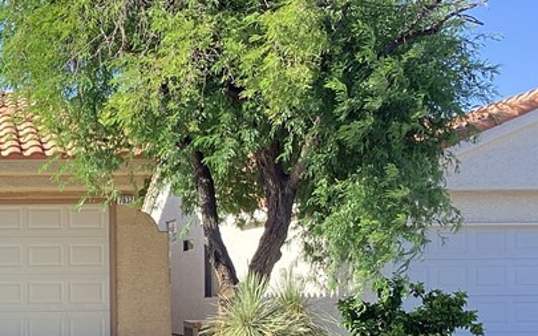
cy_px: 280
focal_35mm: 83
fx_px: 1217
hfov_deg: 23.8
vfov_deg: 15.6
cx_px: -1
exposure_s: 1/384
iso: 25
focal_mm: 3.3
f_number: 2.4
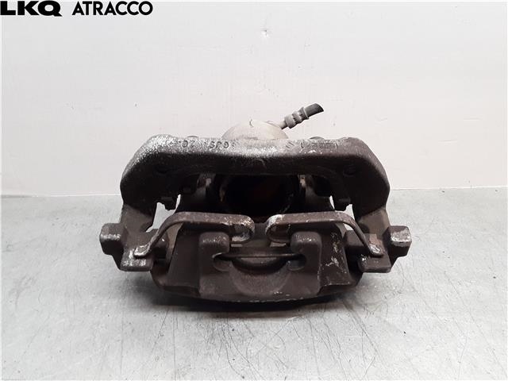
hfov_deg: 63.4
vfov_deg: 49.7
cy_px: 190
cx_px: 254
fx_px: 411
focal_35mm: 28
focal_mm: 2.91
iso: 64
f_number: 1.9
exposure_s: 1/50
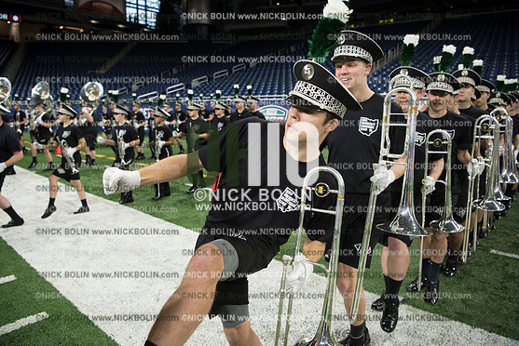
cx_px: 253
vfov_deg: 51.3
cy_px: 167
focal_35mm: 25
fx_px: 361
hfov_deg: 71.5
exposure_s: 1/500
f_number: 3.2
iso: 800
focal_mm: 24
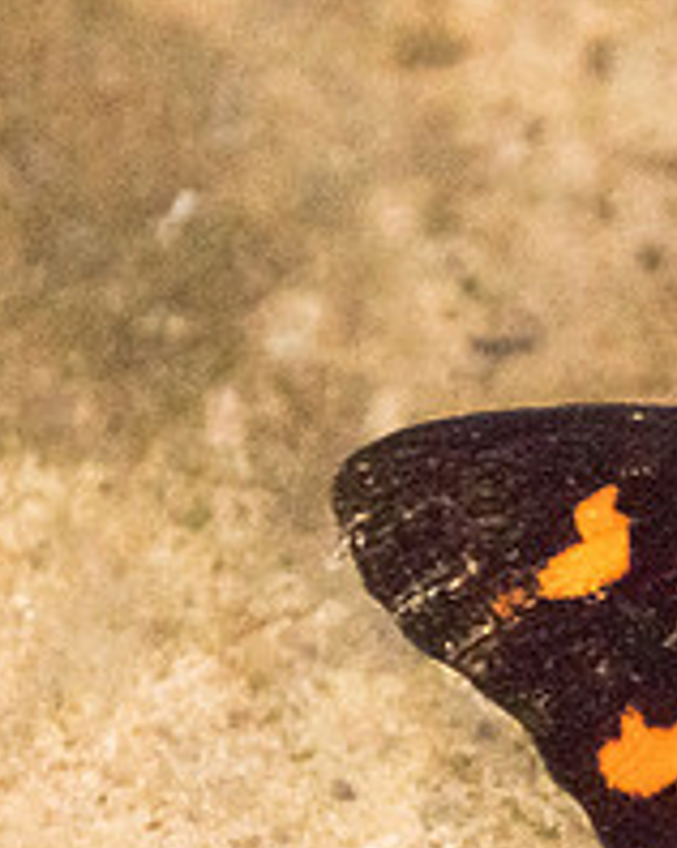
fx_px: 55587
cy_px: 632
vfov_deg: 0.9
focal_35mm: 2216
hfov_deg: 0.7
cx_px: 1423
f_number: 6.3
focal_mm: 400
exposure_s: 1/250
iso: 1250
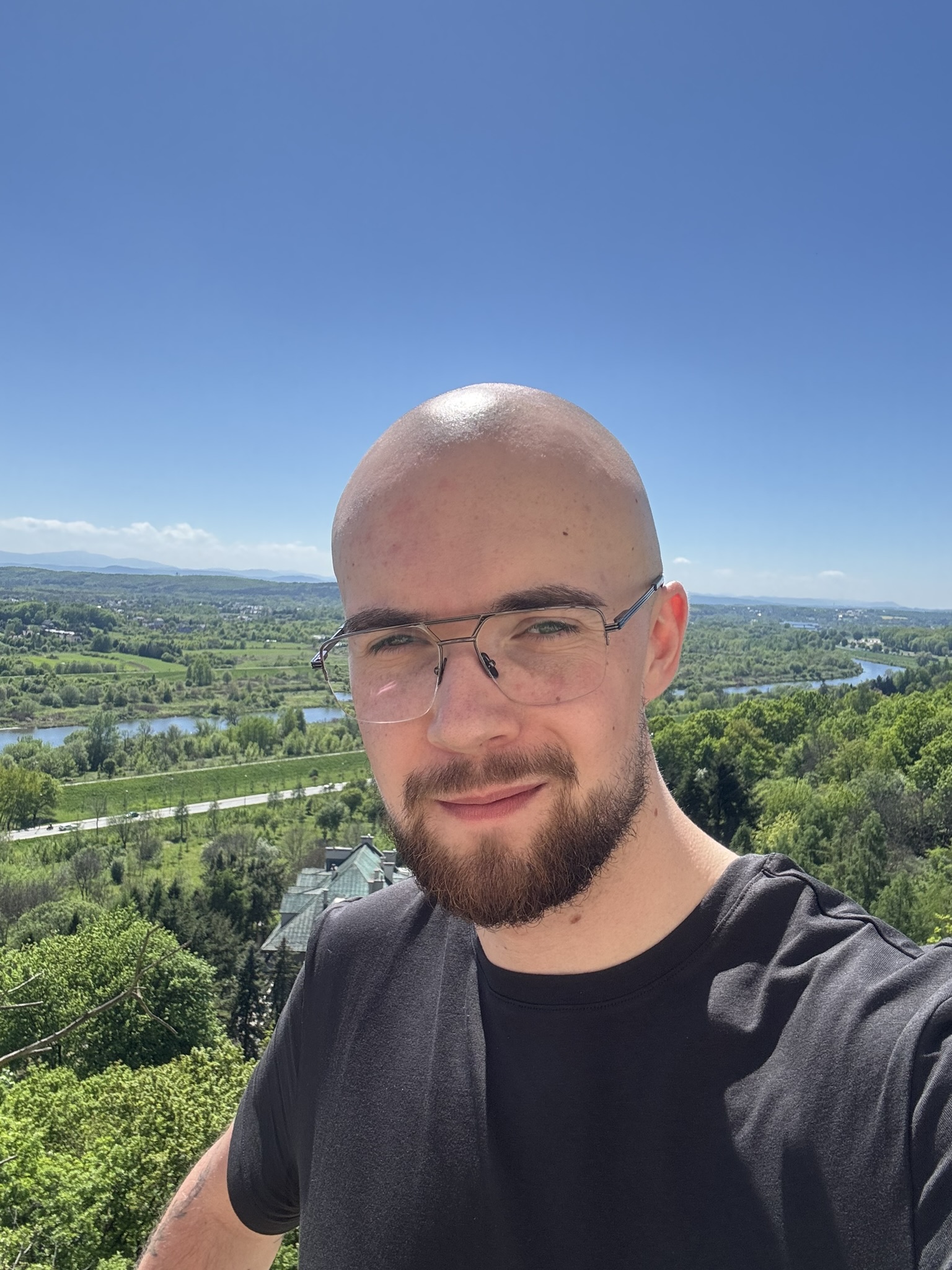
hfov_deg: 46.8
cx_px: 476
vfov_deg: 60.0
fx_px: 1100
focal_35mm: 30
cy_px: 635
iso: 25
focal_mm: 2.69
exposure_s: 1/1018
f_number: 1.9
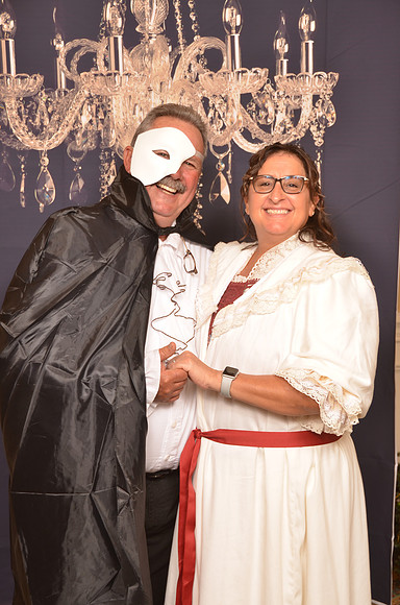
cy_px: 302
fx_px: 1005
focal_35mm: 60
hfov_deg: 22.5
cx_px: 200
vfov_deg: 33.5
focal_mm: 40
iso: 200
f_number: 5.6
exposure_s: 1/60
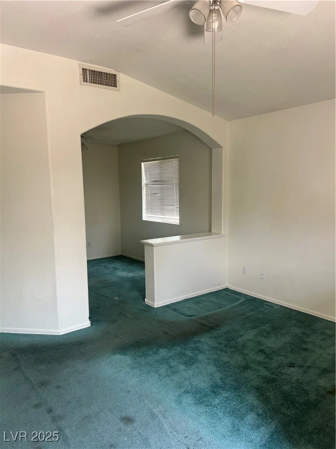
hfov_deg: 53.1
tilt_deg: -5.7
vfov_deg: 67.3
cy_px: 224
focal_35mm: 26
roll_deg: +1.3
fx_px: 336
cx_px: 168
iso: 80
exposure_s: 1/121
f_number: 1.5
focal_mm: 5.7
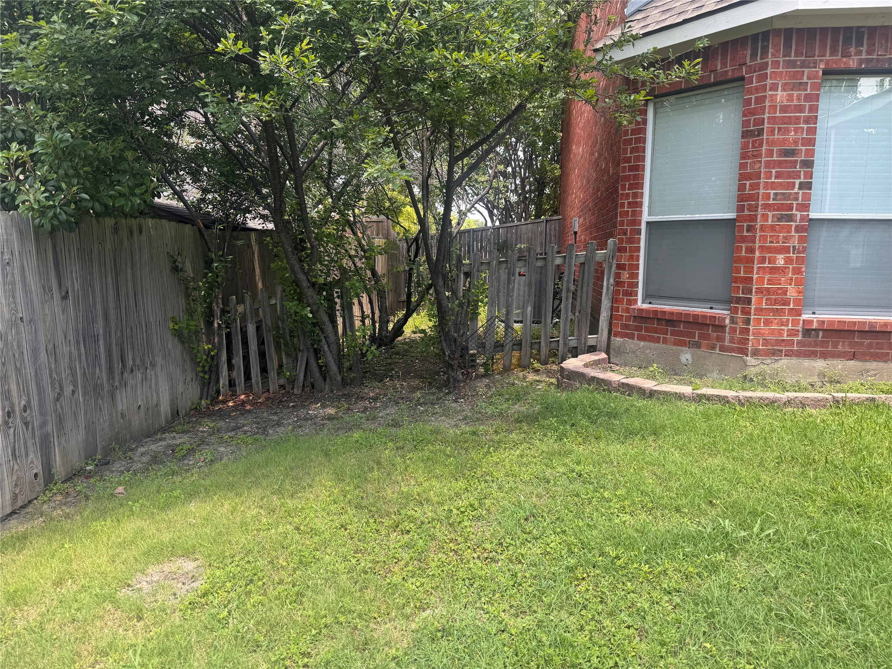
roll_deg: -1.1
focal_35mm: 24
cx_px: 446
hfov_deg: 71.6
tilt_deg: -7.5
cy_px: 334
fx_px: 618
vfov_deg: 56.8
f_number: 1.78
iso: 80
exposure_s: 1/715
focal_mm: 6.76
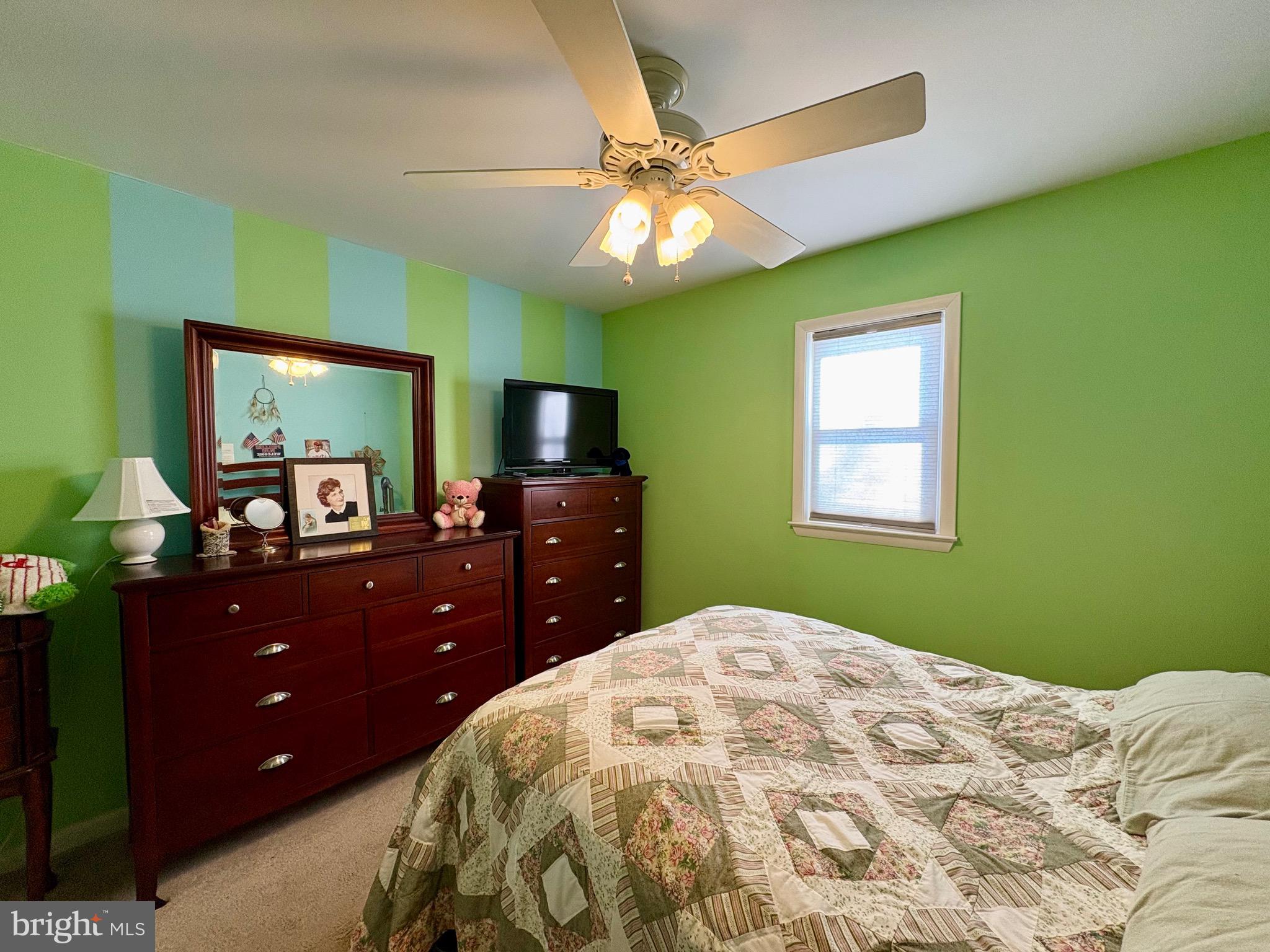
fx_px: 514
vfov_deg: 85.7
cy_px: 476
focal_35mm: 14
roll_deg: +0.0
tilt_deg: -1.4
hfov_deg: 102.1
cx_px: 635
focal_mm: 2.22
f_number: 2.2
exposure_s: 1/60
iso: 160
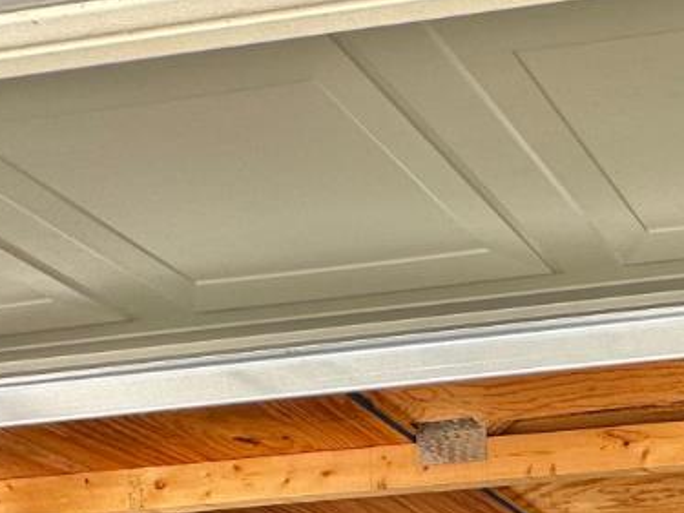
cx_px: 1020
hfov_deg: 25.8
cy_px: 965
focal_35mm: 56
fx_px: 1106
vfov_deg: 18.9
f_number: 2.2
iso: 64
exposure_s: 1/99
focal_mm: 2.22
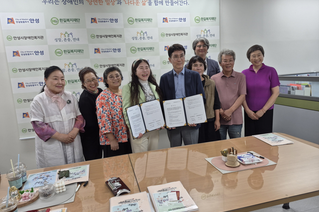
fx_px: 213
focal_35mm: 24
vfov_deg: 53.1
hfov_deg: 73.7
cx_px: 160
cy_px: 104
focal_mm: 5.4
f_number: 1.8
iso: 64
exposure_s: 1/120
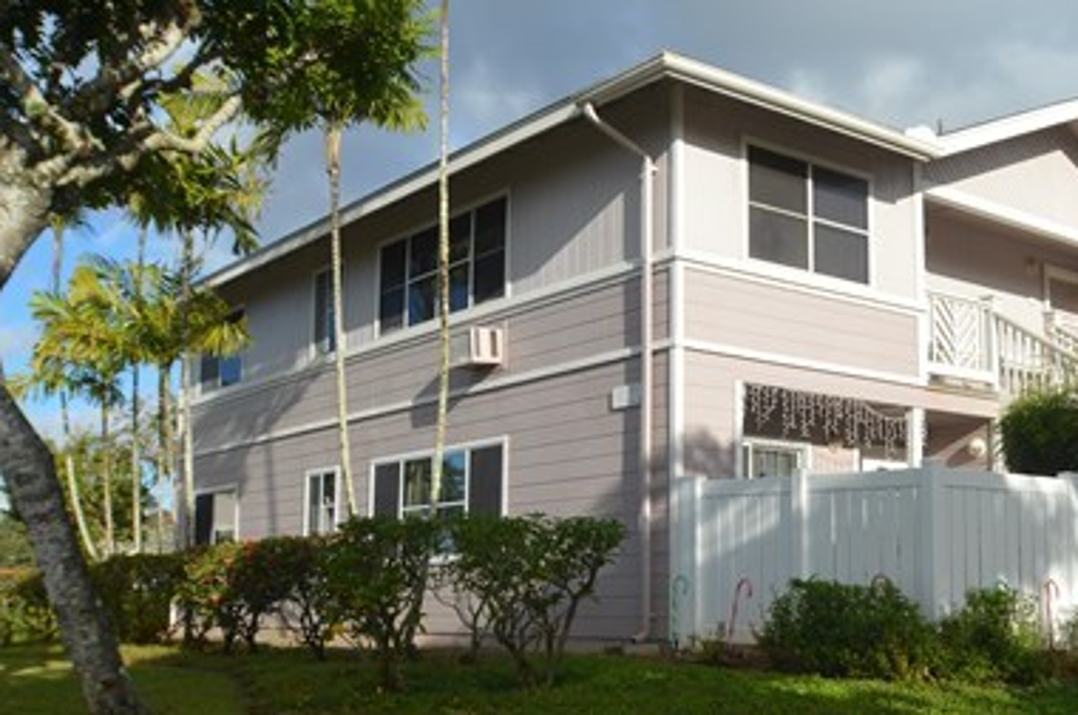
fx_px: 1764
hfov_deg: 33.6
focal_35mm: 59
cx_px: 736
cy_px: 436
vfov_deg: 22.9
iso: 100
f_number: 8
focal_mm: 22
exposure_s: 1/250
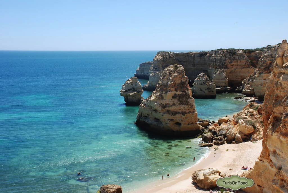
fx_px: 312
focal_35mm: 39
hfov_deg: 49.5
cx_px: 144
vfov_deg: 34.3
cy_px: 96
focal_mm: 26
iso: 100
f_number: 7.1
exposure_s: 1/200
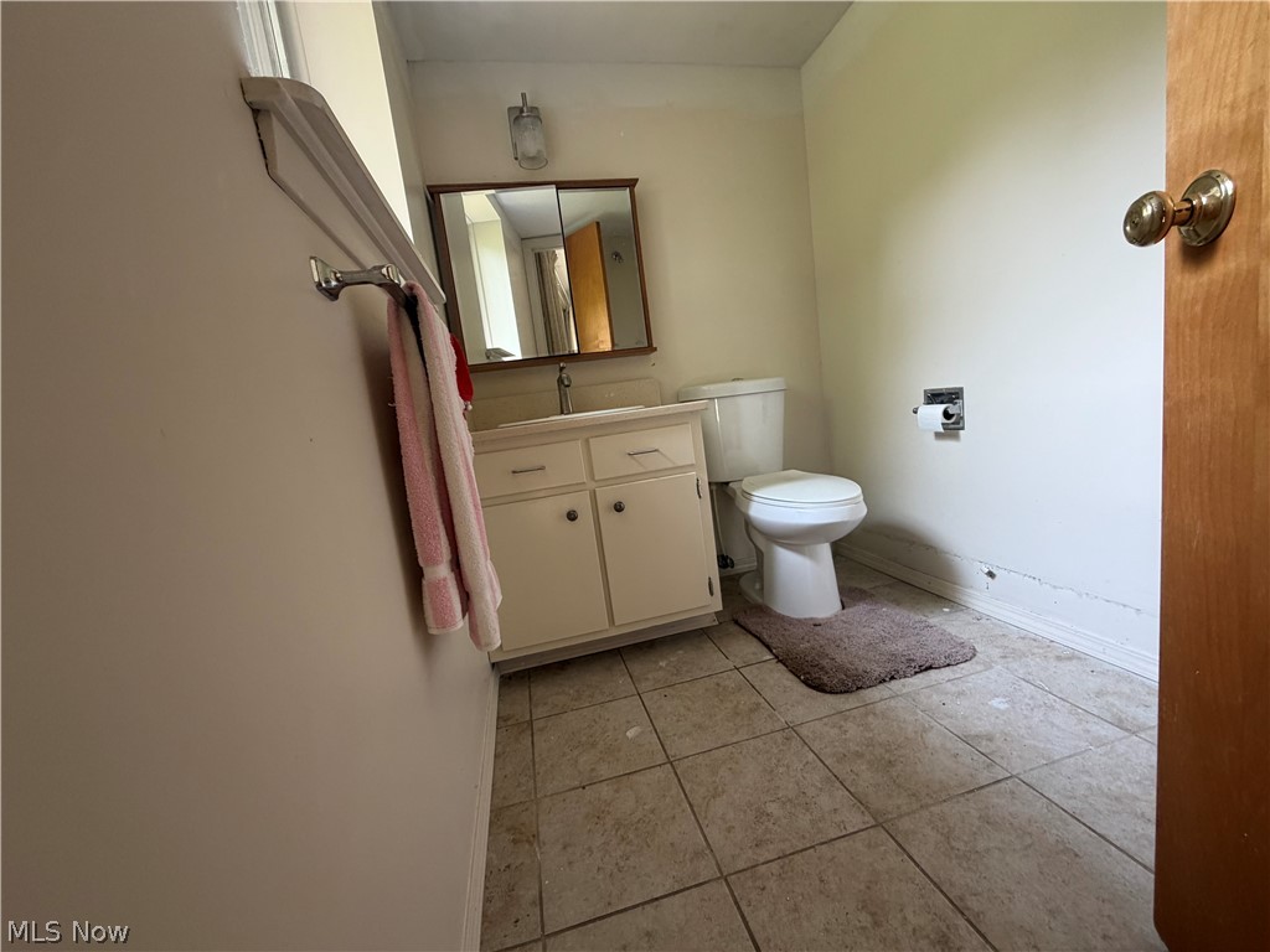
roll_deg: +7.0
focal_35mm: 14
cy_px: 476
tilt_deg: -7.3
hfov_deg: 102.1
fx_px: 514
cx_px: 635
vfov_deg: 85.7
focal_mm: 2.22
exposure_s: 1/121
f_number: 2.2
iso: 200
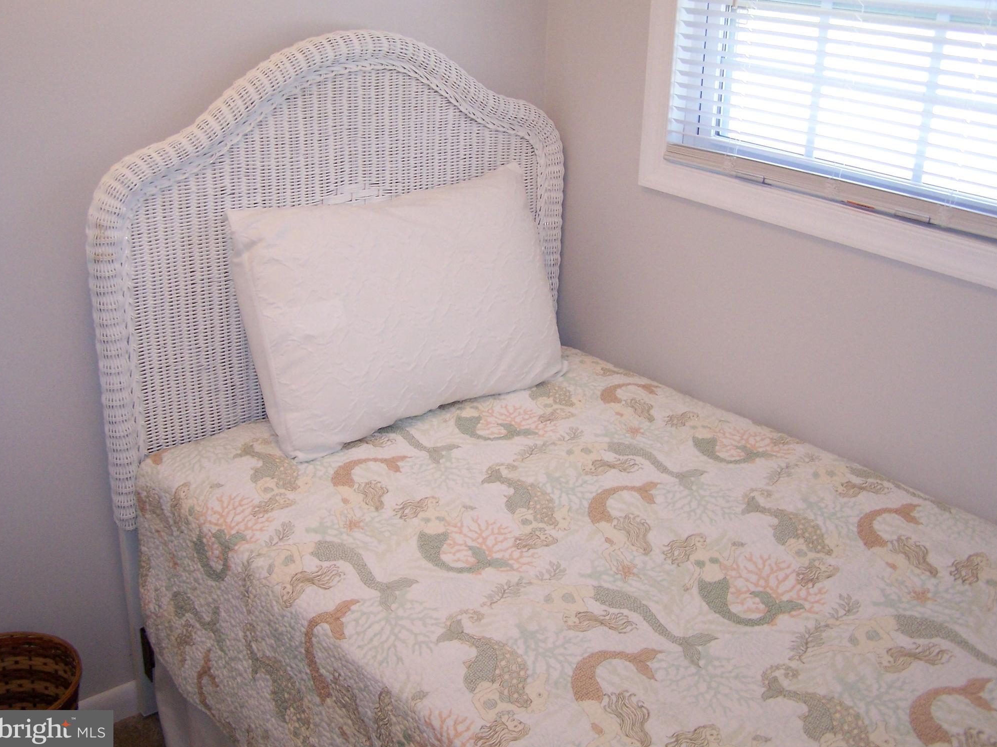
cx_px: 500
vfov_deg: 36.8
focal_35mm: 39
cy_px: 368
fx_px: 1123
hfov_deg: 47.9
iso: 140
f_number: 2.8
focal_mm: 6.3
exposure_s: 1/90
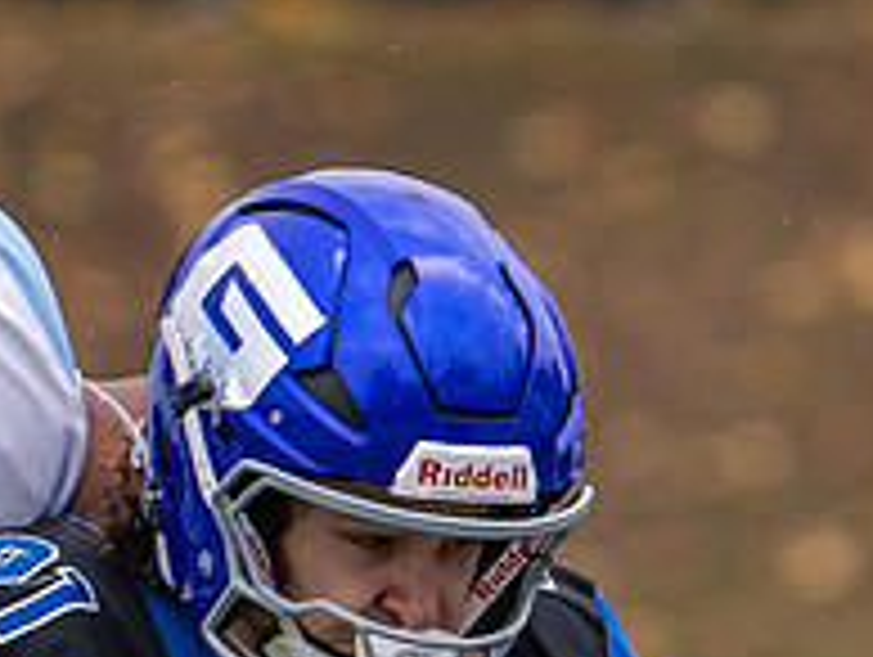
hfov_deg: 1.7
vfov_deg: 1.3
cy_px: 1278
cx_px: 405
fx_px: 28634
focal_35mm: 1134
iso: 640
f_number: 2.8
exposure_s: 1/1000
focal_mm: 170
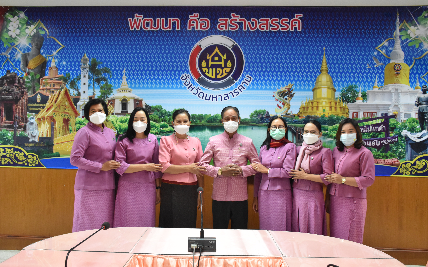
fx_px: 397
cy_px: 137
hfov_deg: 56.7
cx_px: 212
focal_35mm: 34
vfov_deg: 37.3
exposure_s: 1/125
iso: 3200
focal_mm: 22
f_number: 5.6
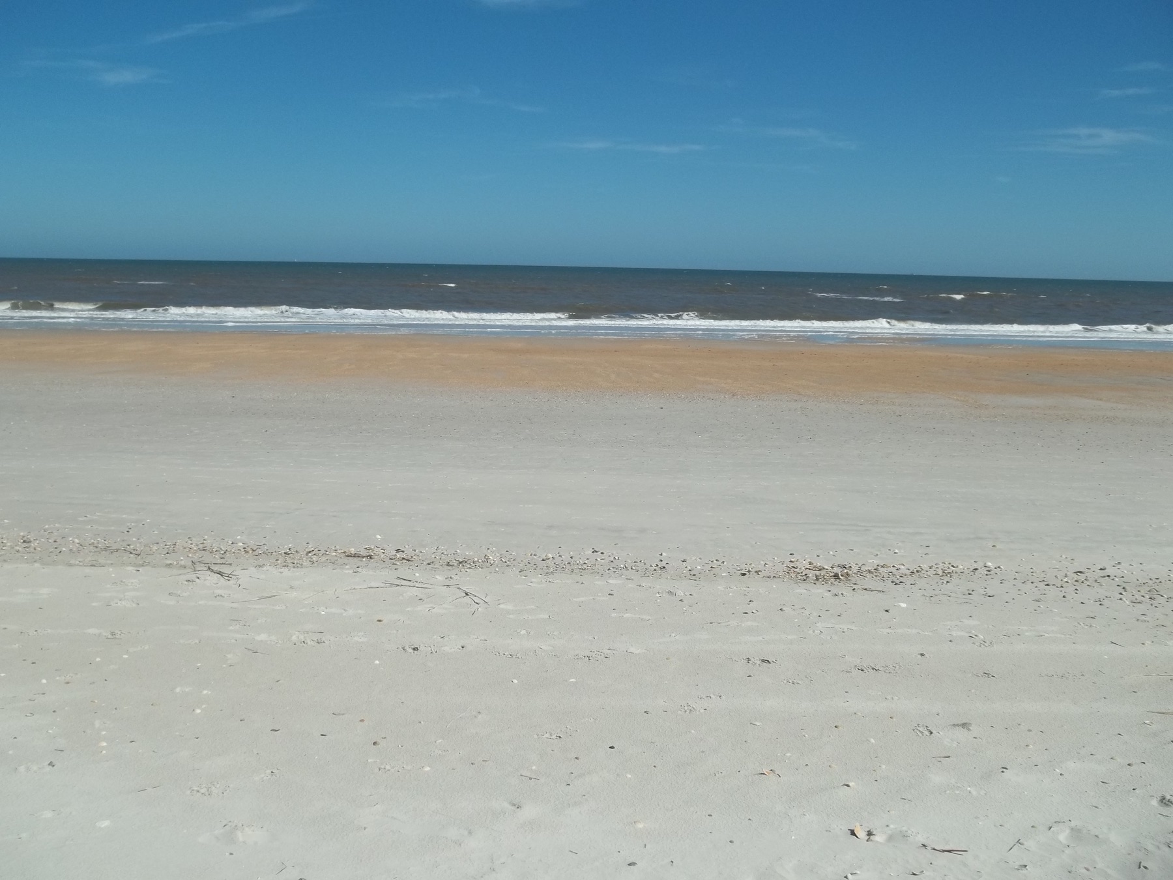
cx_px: 586
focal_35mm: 33
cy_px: 440
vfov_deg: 42.9
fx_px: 1118
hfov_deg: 55.4
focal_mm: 5.9
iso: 64
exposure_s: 1/320
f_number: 8
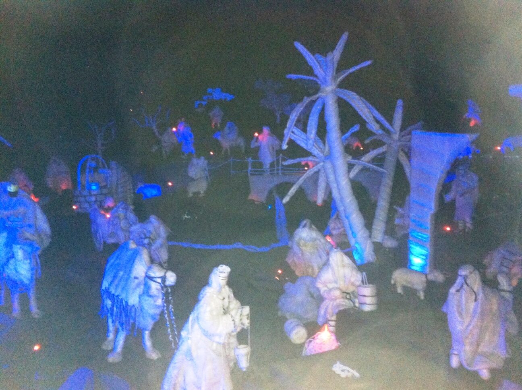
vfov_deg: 40.6
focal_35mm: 35
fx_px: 527
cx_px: 261
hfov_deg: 52.7
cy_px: 195
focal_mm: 3.85
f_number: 2.8
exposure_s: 1/15
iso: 500
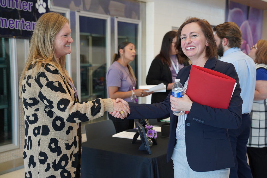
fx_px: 356
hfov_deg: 41.1
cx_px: 134
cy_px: 89
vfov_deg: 28.1
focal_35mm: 48
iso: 1250
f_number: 4
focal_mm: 48
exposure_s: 1/160
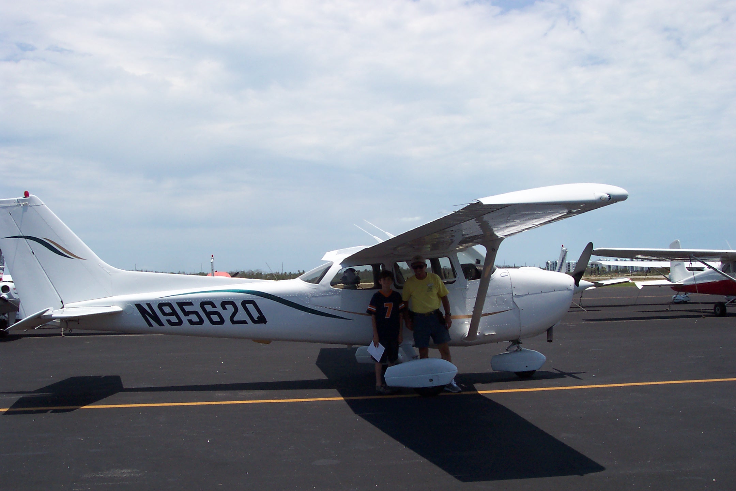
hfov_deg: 50.7
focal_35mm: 38
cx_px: 368
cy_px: 246
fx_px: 777
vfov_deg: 35.1
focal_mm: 8
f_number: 4.8
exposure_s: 1/1000
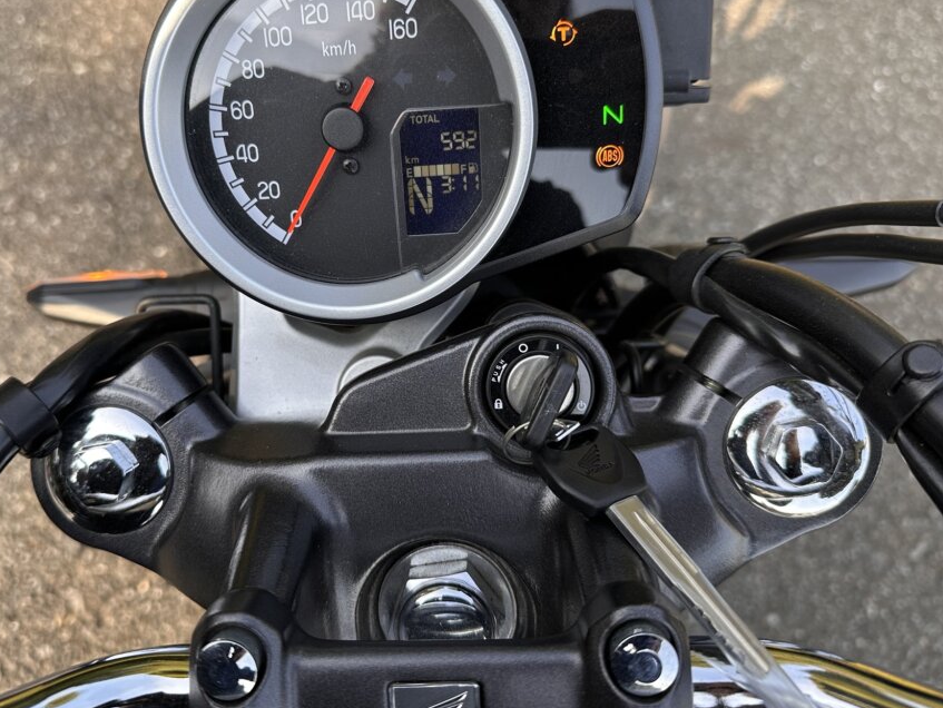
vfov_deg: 48.2
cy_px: 316
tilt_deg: -66.0
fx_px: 790
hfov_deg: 61.4
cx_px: 410
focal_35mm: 29
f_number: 1.78
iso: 80
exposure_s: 1/337
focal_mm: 6.86
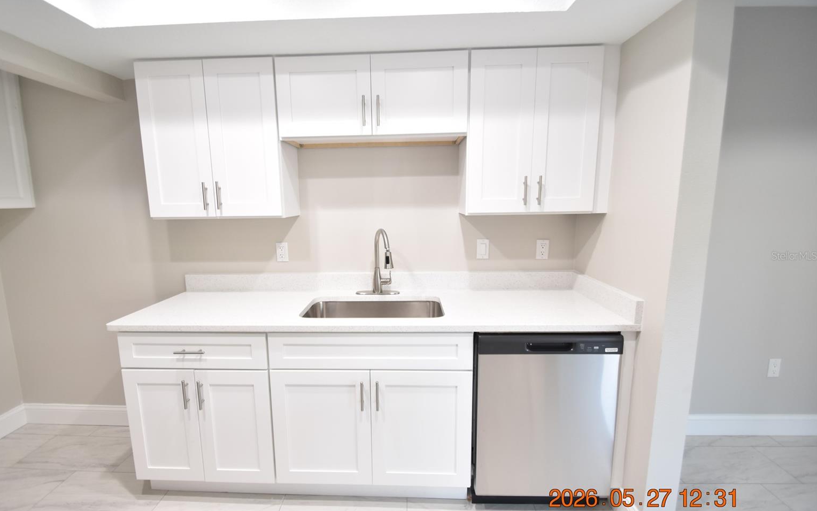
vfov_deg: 71.3
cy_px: 256
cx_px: 391
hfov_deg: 97.8
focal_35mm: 16
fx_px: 356
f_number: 3.5
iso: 800
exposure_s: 1/60
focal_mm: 10
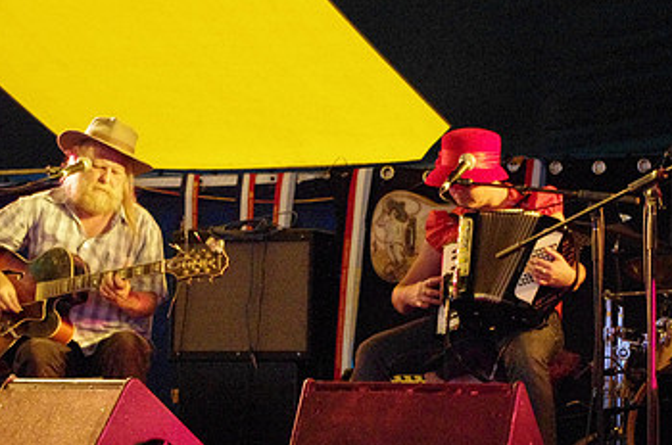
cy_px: 293
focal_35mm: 136
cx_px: 442
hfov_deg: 15.1
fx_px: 2534
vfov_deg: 10.0
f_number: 5.6
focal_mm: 55
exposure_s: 1/90
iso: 12800
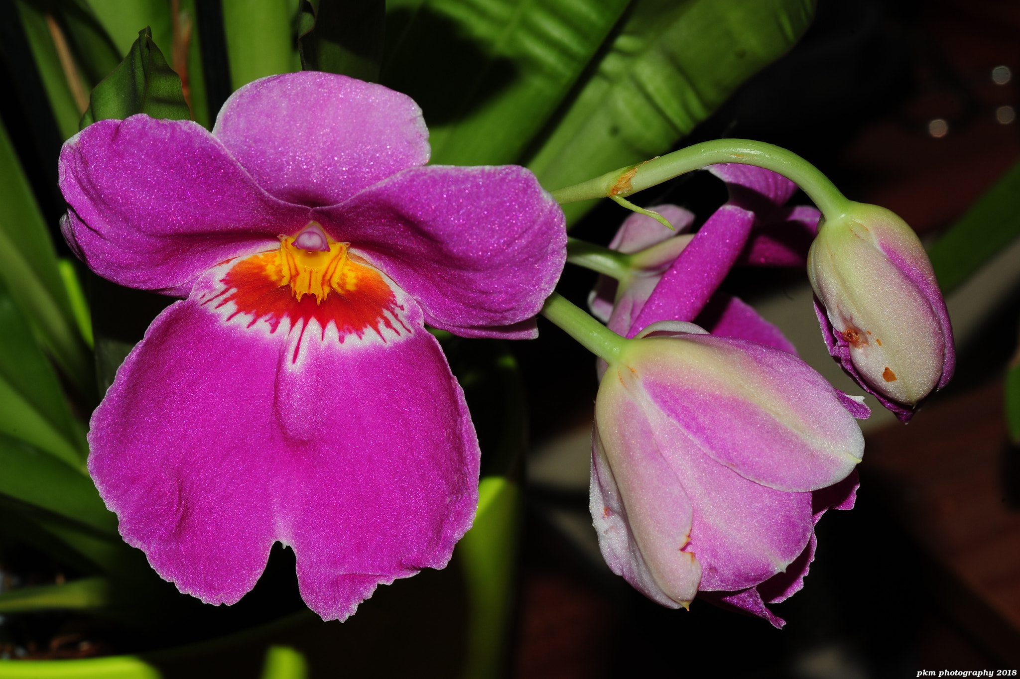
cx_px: 510
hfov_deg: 20.4
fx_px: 2832
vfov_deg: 13.7
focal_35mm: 100
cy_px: 340
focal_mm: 100
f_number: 20
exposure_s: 1/250
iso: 250
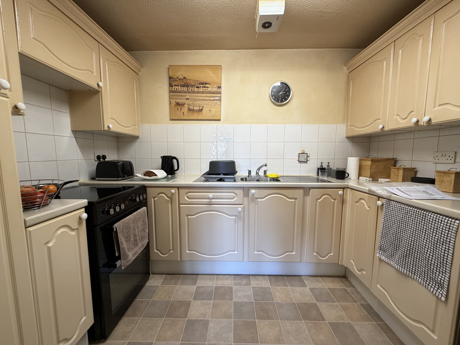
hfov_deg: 102.1
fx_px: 186
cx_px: 230
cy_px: 172
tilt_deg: -6.6
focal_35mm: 14
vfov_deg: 85.7
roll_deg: +0.7
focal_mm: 2.22
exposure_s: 1/50
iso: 200
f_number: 2.2
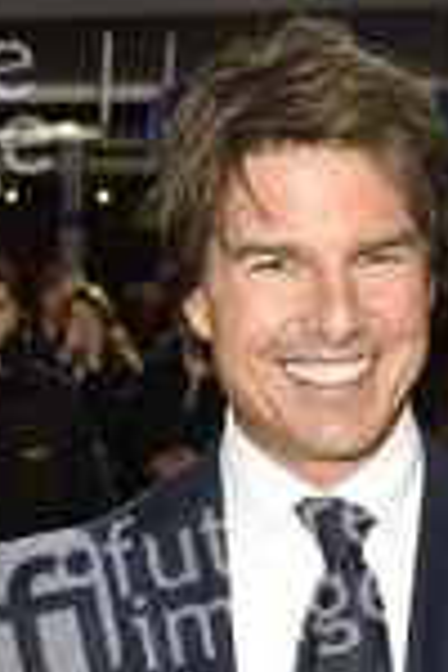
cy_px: 820
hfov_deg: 12.2
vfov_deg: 17.4
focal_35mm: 112
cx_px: 309
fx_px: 2091
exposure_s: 1/250
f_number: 5.6
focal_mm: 42
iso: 800
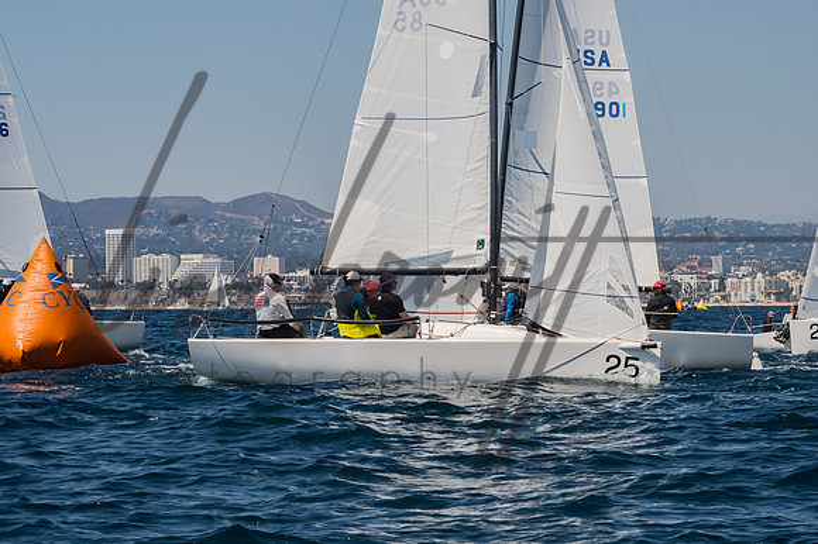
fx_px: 3338
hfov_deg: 14.0
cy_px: 272
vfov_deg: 9.3
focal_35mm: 147
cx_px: 409
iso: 640
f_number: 14
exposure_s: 1/1250
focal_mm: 98
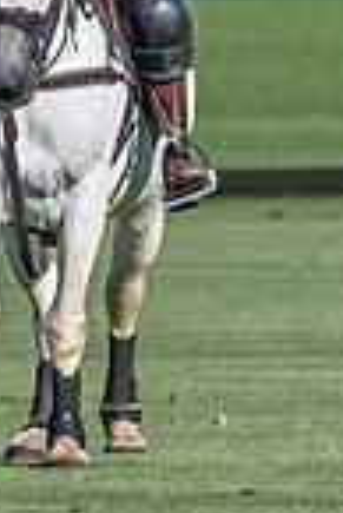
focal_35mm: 2032
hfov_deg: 0.7
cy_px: 531
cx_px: -783
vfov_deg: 1.0
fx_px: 28969
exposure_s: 1/2000
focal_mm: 160
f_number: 4.8
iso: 250
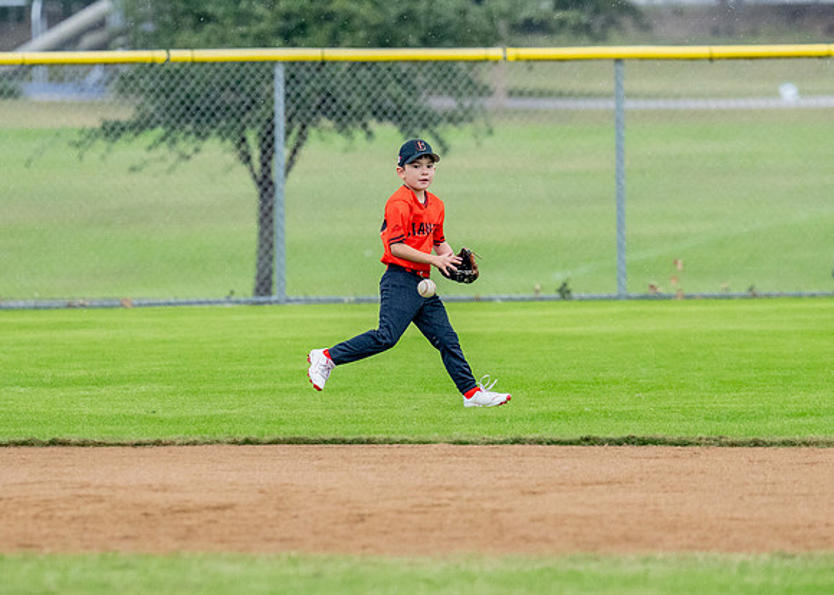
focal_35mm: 390
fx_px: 9231
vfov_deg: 3.7
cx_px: 439
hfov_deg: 5.2
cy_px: 266
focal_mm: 157
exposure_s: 1/1000
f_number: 2.8
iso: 2000
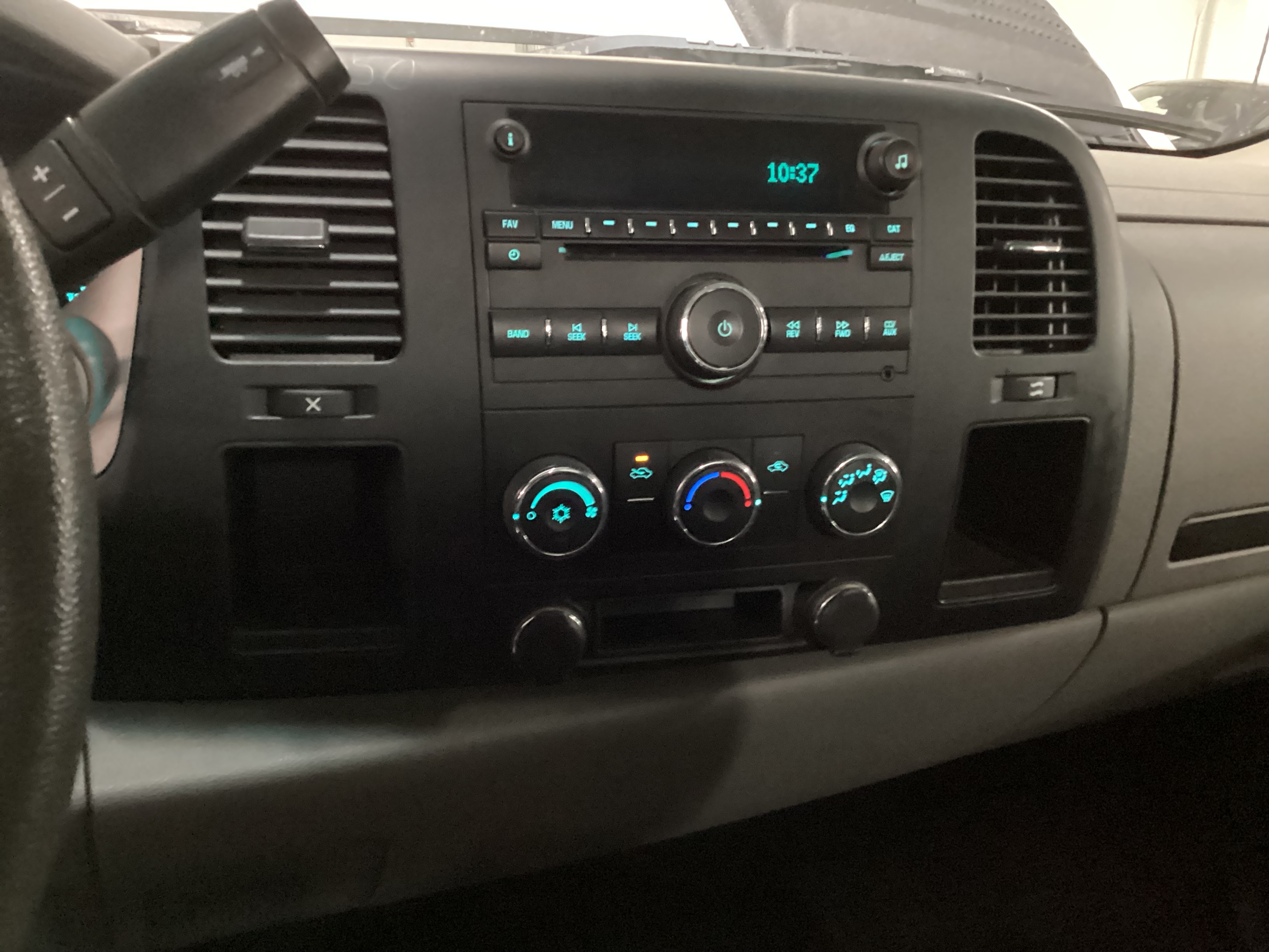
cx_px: 634
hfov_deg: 58.4
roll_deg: -3.5
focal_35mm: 31
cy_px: 476
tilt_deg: -21.7
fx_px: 1136
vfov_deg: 45.4
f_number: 2.4
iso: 800
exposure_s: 1/17
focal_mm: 3.3
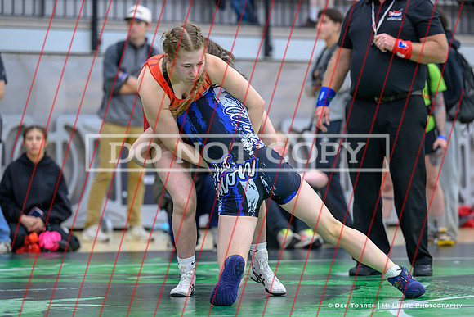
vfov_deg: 9.1
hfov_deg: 13.6
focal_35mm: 151
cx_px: 252
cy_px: 187
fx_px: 1988
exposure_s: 1/640
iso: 2200
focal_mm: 125
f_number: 2.8
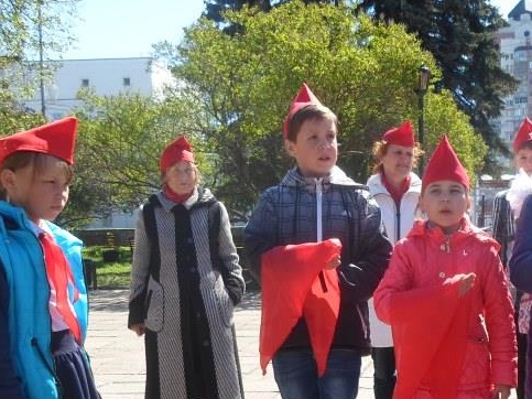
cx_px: 413
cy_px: 334
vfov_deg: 26.8
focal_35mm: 53
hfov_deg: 35.2
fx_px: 814
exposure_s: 1/750
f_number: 2.5
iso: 80
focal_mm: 4.5
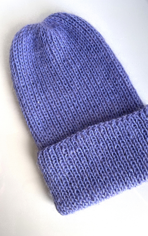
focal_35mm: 28
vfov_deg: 66.5
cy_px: 117
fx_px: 181
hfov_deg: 44.3
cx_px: 89
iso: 50
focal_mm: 5.7
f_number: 1.5
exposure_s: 1/121
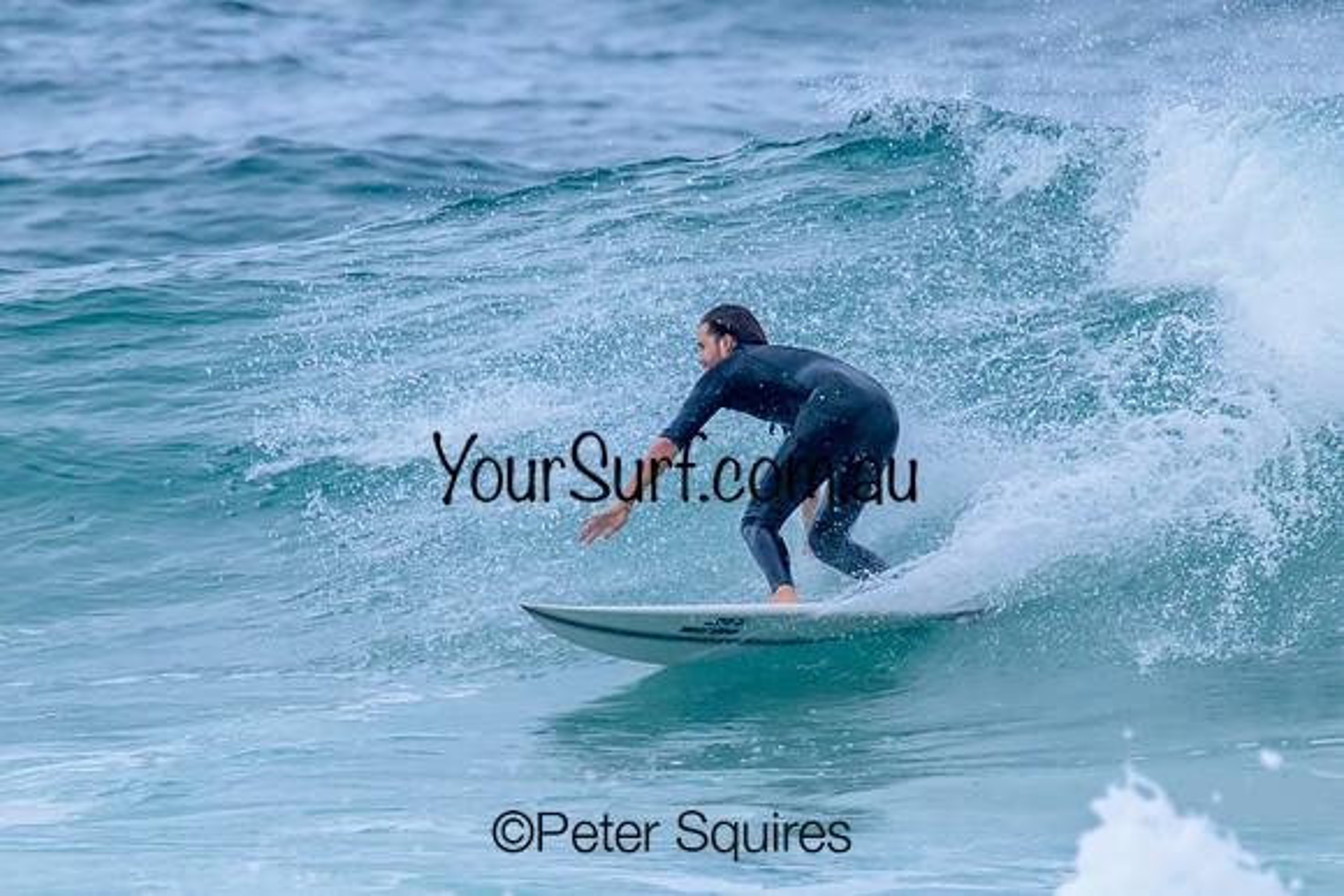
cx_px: 655
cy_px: 399
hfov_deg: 1.8
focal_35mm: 1117
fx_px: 41723
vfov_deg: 1.2
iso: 2500
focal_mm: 800
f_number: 11
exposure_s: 1/1600
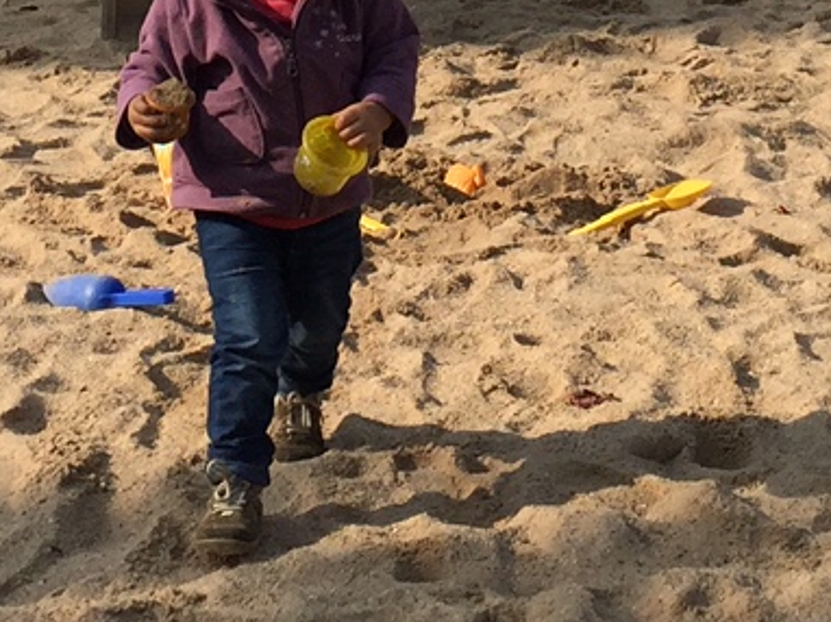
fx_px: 2975
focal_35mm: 124
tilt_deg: +0.2
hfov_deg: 15.9
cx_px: 418
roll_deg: +0.3
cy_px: -435
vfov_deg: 11.2
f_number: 2.2
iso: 32
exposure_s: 1/2083
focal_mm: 4.15
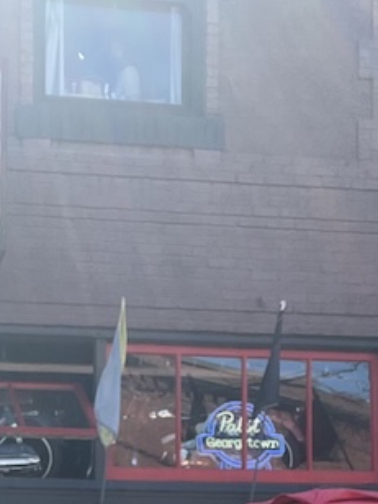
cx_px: 18
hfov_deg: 18.5
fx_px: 1136
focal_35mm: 78
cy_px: 650
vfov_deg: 22.5
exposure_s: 1/187
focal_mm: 2.71
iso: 25
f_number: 2.2
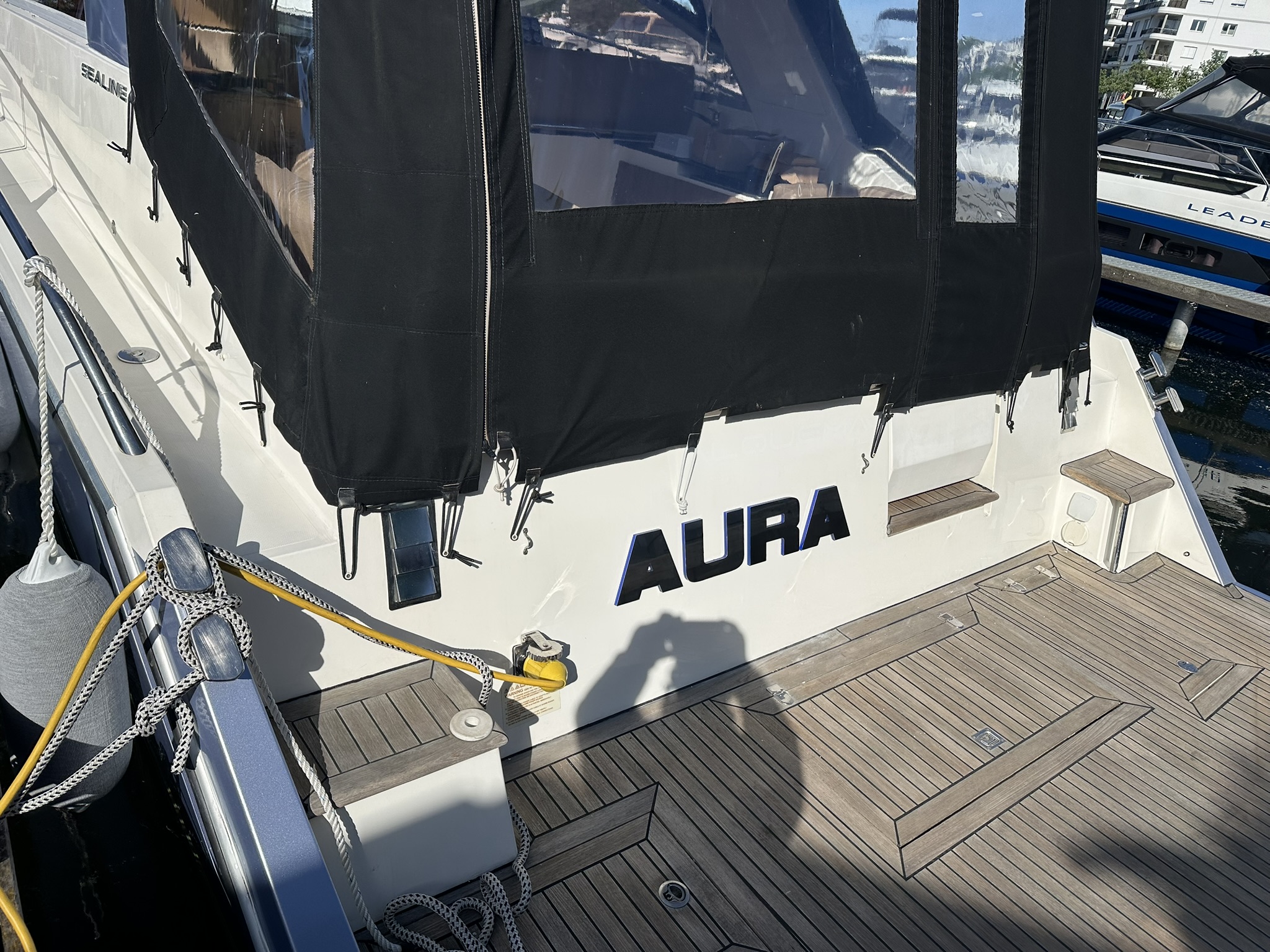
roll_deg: -6.9
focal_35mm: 24
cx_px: 635
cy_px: 476
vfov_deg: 56.8
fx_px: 881
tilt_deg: -25.4
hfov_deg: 71.6
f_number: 1.78
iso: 80
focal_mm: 6.86
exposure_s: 1/10753
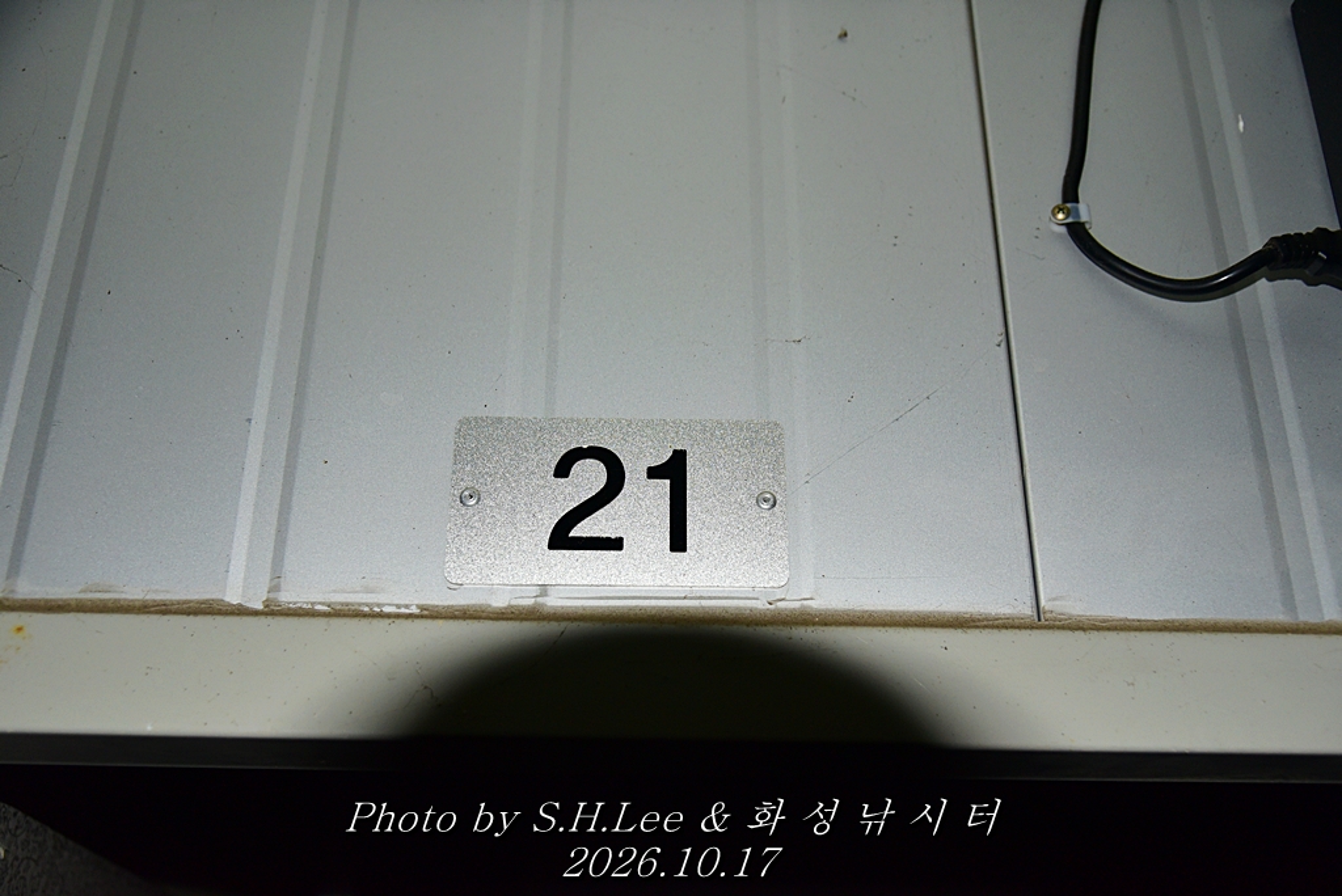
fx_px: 1305
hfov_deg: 54.4
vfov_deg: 37.9
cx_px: 671
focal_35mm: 35
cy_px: 448
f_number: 4
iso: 1100
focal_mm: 35
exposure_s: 1/60
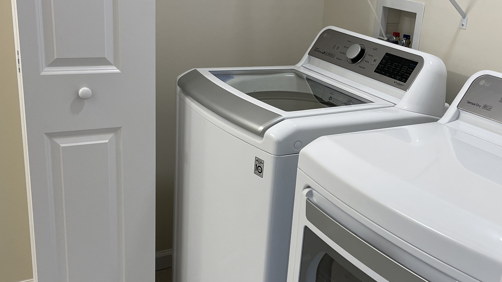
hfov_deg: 46.9
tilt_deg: -20.7
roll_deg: -5.6
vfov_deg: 27.7
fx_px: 572
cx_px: 315
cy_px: 157
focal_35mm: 43
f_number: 1.6
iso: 100
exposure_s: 1/120
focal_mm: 5.1
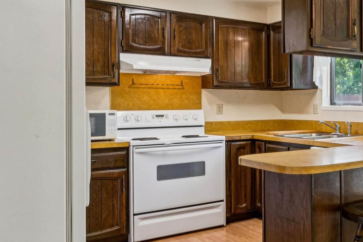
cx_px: 481
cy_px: 107
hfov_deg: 32.5
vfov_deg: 30.7
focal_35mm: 44
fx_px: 440
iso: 400
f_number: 13
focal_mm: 15.6
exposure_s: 1/13
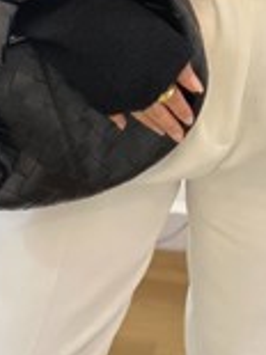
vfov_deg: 13.7
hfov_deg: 10.6
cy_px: -102
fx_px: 1426
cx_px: 193
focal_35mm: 139
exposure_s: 1/100
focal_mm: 6
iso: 160
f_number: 2
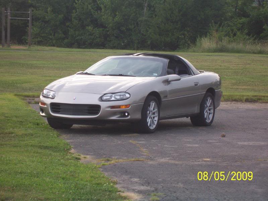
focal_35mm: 175
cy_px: 100
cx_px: 134
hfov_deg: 11.3
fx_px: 1355
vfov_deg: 8.5
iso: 140
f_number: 4.9
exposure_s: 1/180
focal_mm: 30
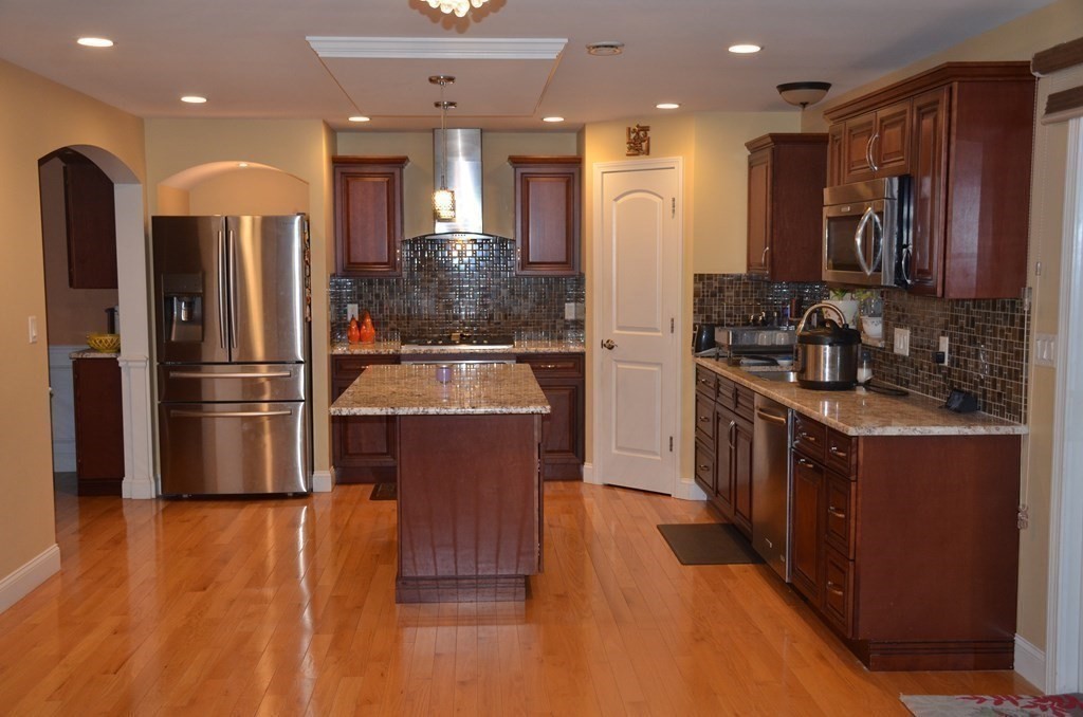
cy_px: 358
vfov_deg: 36.7
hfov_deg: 53.2
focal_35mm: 36
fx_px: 1081
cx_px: 542
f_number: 5
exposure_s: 1/60
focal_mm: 24
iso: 800
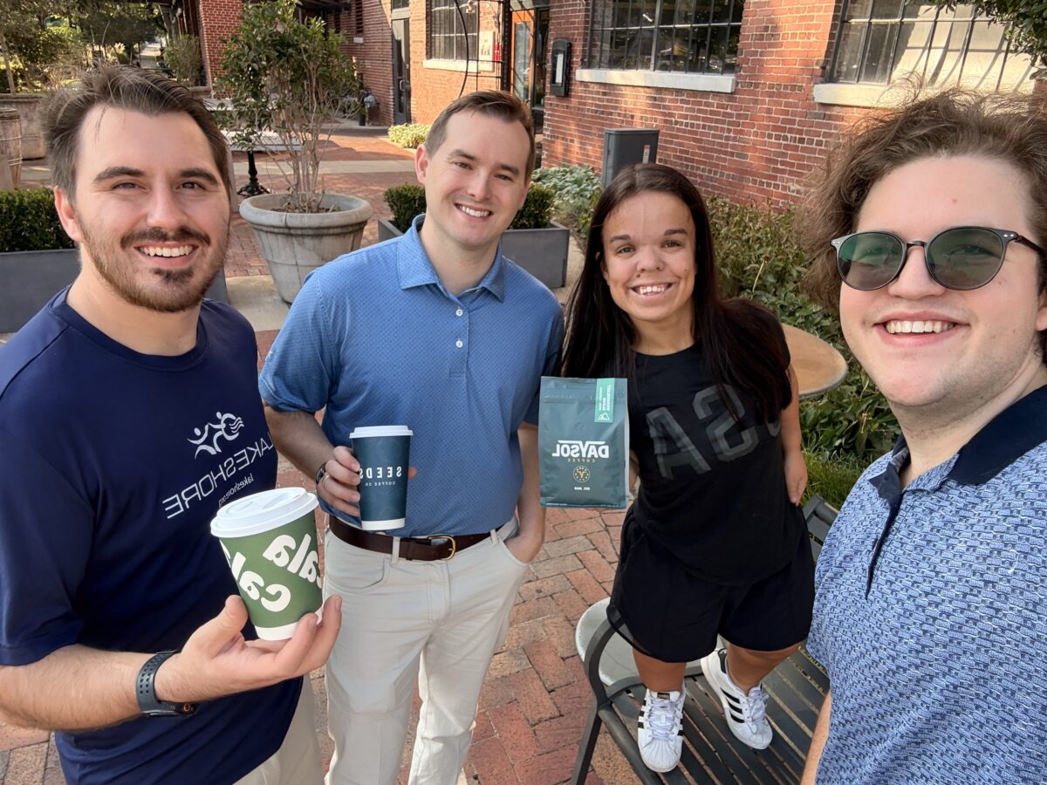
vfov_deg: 58.9
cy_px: 392
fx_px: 696
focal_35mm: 23
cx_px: 524
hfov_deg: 73.9
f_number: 1.9
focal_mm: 2.69
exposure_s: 1/189
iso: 25
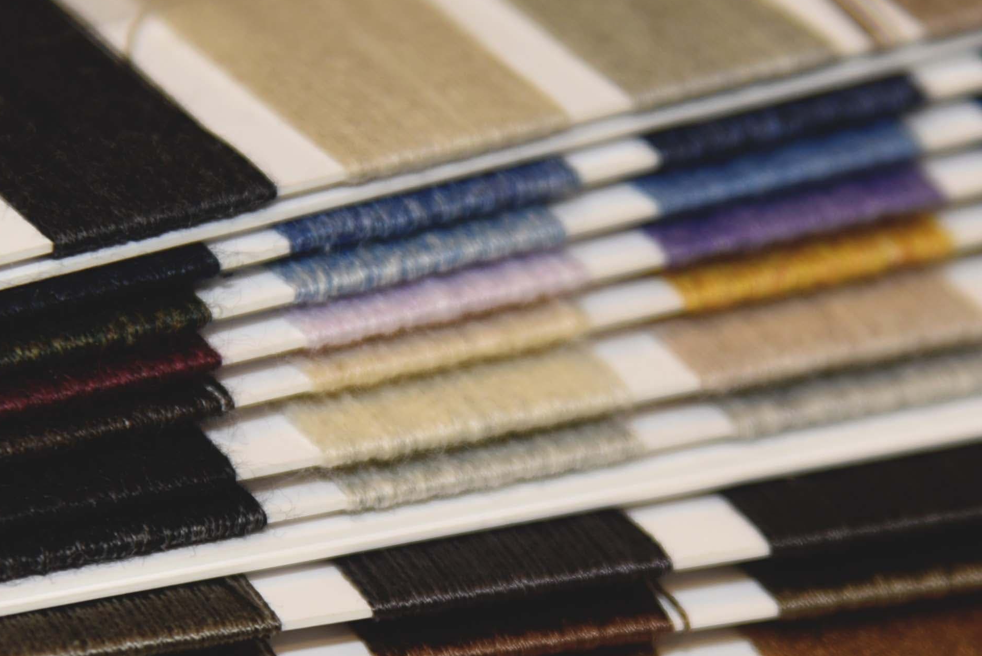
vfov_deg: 3.6
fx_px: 10424
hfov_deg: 5.4
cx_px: 575
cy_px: 720
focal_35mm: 382
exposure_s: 1/80
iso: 400
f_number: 4.5
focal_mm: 120
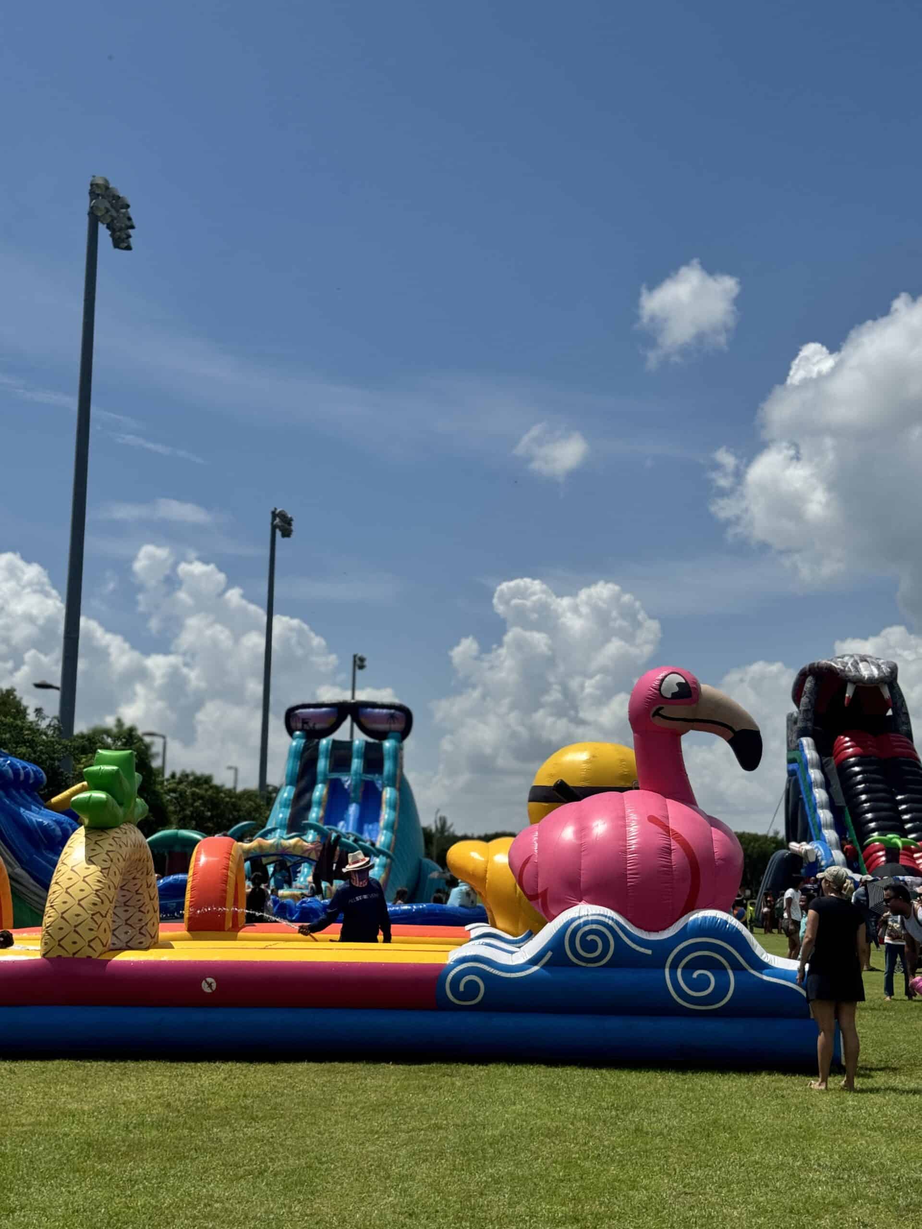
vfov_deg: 39.7
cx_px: 461
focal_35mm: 48
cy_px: 614
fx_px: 1705
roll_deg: -0.6
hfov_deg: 30.3
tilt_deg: +7.7
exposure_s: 1/10526
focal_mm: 6.76
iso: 64
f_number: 1.78
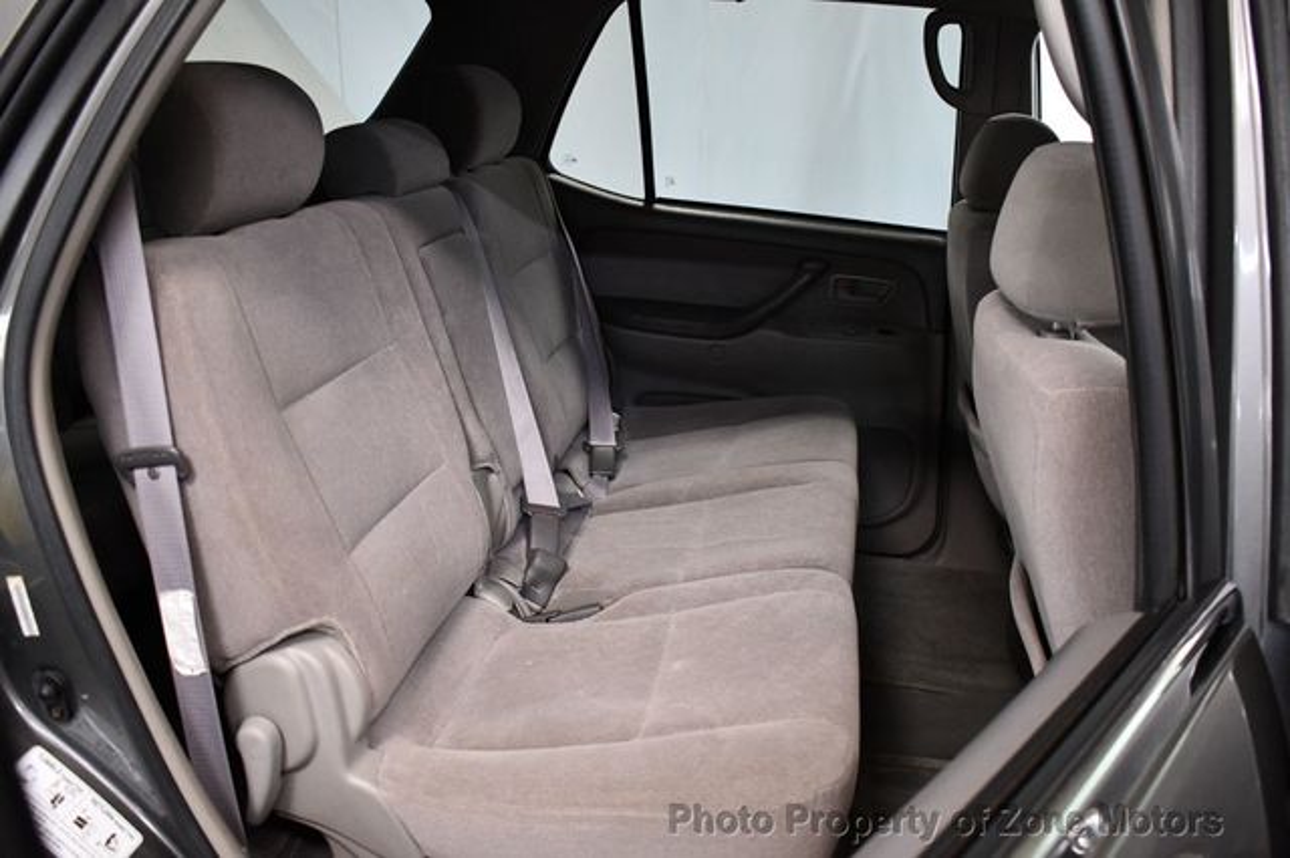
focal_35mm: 31
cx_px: 645
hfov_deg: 60.3
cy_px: 429
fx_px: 1110
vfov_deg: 42.3
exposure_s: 1/125
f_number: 3.8
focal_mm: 21
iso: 2800
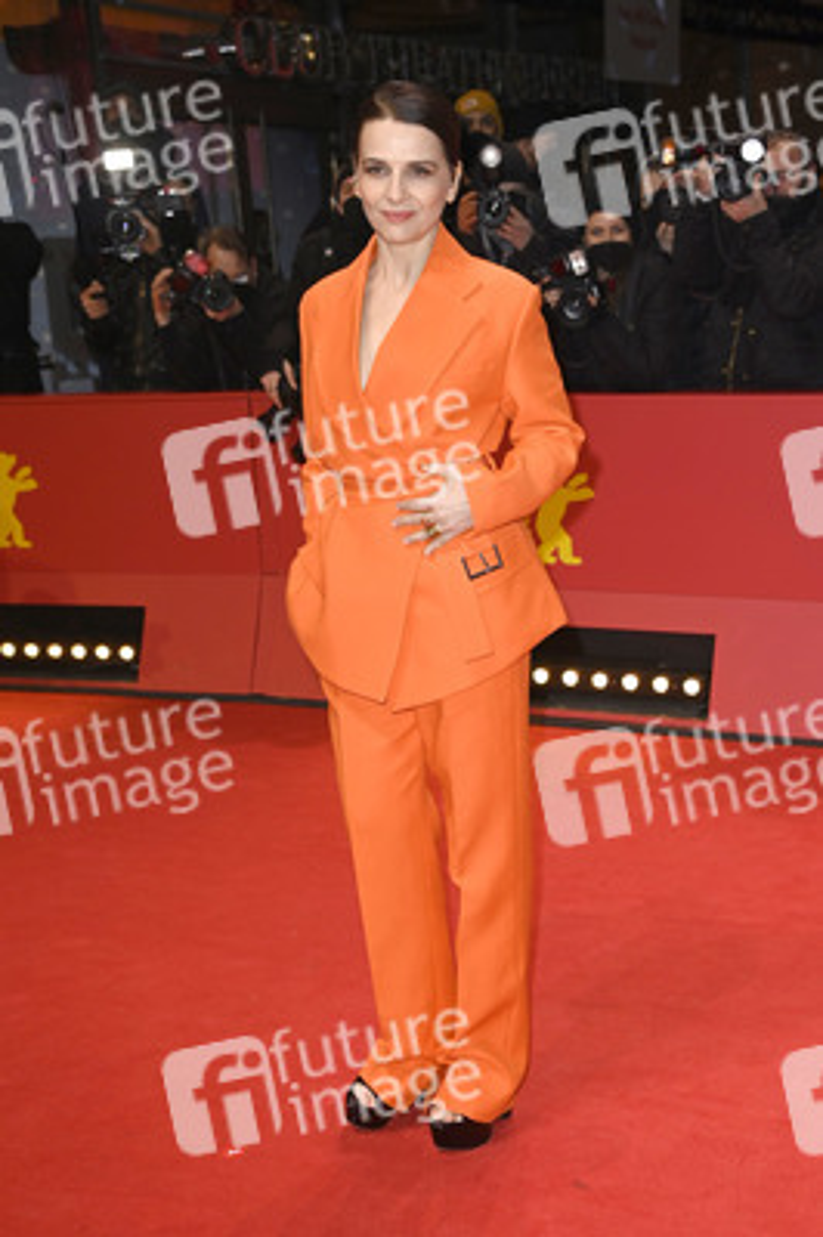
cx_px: 412
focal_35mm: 55
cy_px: 618
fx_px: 1889
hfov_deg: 24.6
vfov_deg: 36.3
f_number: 5.6
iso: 800
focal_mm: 55
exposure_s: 1/250
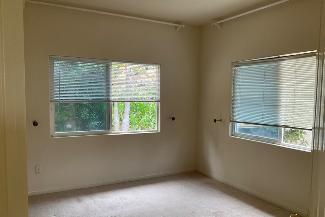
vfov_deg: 42.3
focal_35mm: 31
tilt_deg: -4.4
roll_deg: -0.7
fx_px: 280
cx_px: 165
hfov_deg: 60.3
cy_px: 118
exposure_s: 1/60
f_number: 1.8
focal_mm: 3
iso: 32
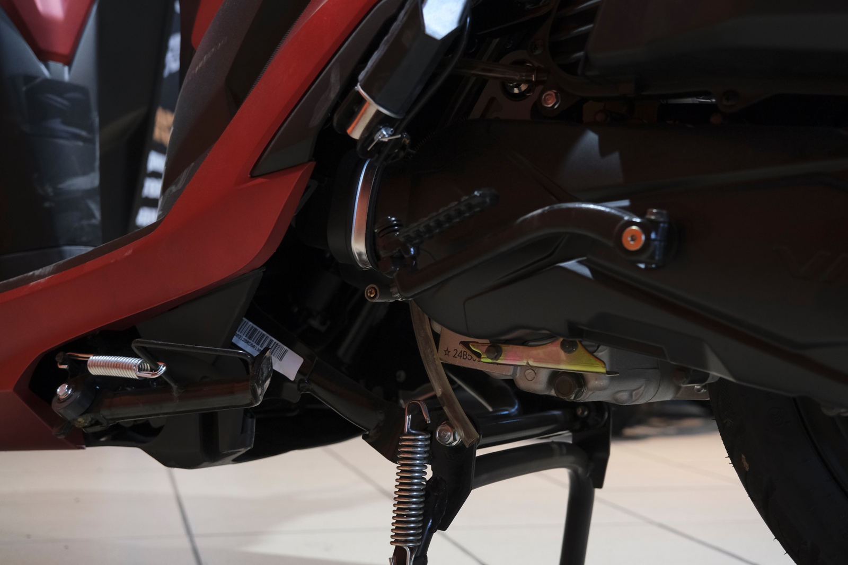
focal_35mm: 49
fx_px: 1154
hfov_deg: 40.3
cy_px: 282
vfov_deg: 27.5
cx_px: 424
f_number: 4
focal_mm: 32.5
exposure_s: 1/100
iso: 1600
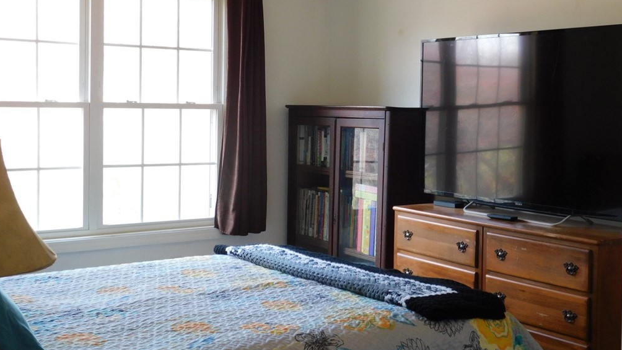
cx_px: 309
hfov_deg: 41.3
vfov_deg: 23.9
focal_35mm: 50
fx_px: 825
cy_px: 136
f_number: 3.7
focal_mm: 8
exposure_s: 1/30
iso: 220
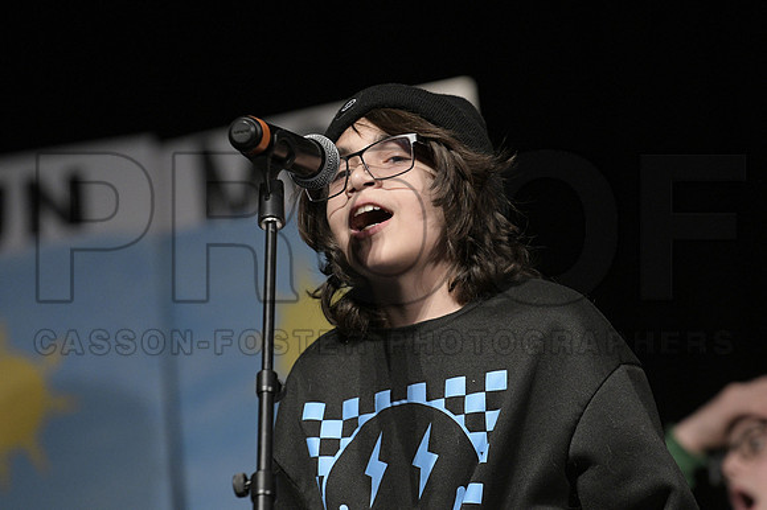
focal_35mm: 300
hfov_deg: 6.9
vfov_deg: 4.6
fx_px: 6388
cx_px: 384
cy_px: 255
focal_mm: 200
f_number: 3.5
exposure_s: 1/320
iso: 2500
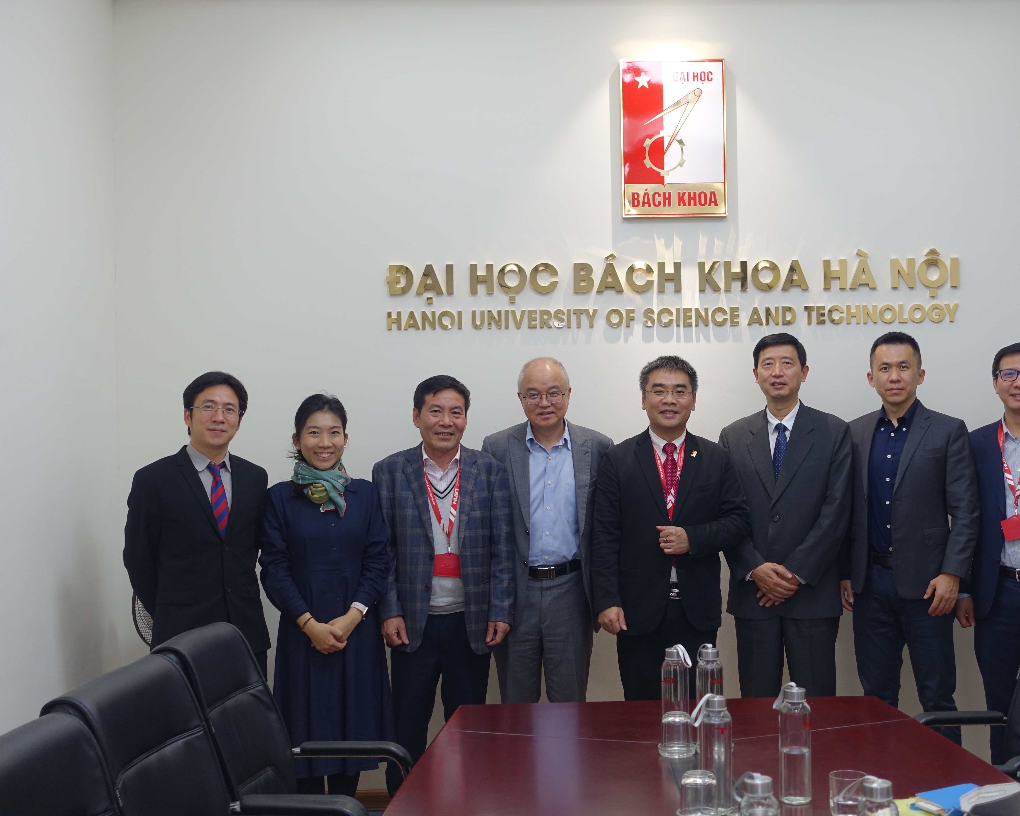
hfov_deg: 38.7
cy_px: 406
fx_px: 1449
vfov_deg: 31.5
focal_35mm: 48
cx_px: 600
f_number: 2.8
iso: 200
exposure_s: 1/50
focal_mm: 15.52
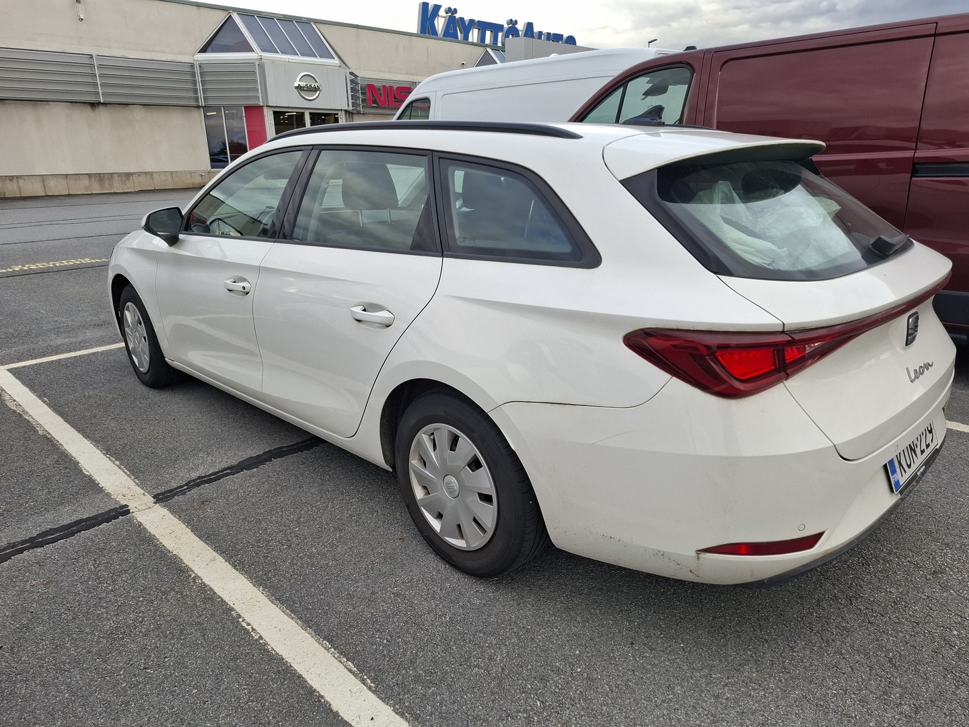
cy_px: 364
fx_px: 644
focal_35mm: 23
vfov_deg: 58.9
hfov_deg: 73.9
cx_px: 484
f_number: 1.8
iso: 50
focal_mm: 5.54
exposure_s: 1/387
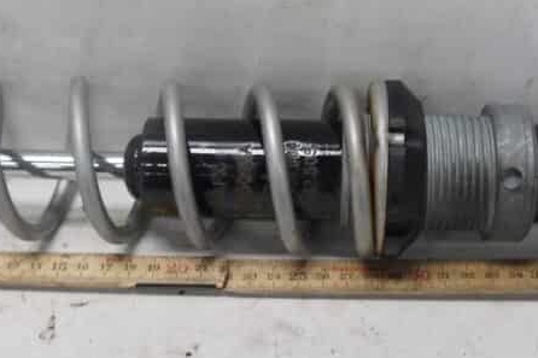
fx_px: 926
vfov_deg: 21.9
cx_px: 253
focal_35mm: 62
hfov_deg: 32.4
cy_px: 140
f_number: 4
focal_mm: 18
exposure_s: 1/60
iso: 160
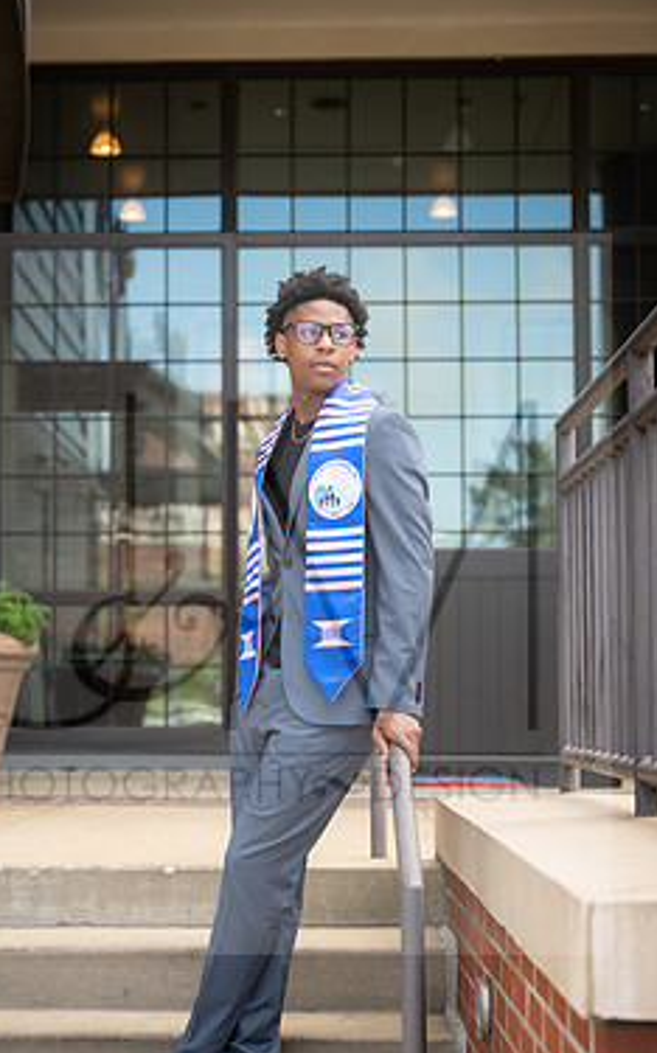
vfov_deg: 31.0
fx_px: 1893
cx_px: 251
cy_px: 595
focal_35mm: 66
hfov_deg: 19.7
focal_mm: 54
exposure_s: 1/250
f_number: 2.8
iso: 125
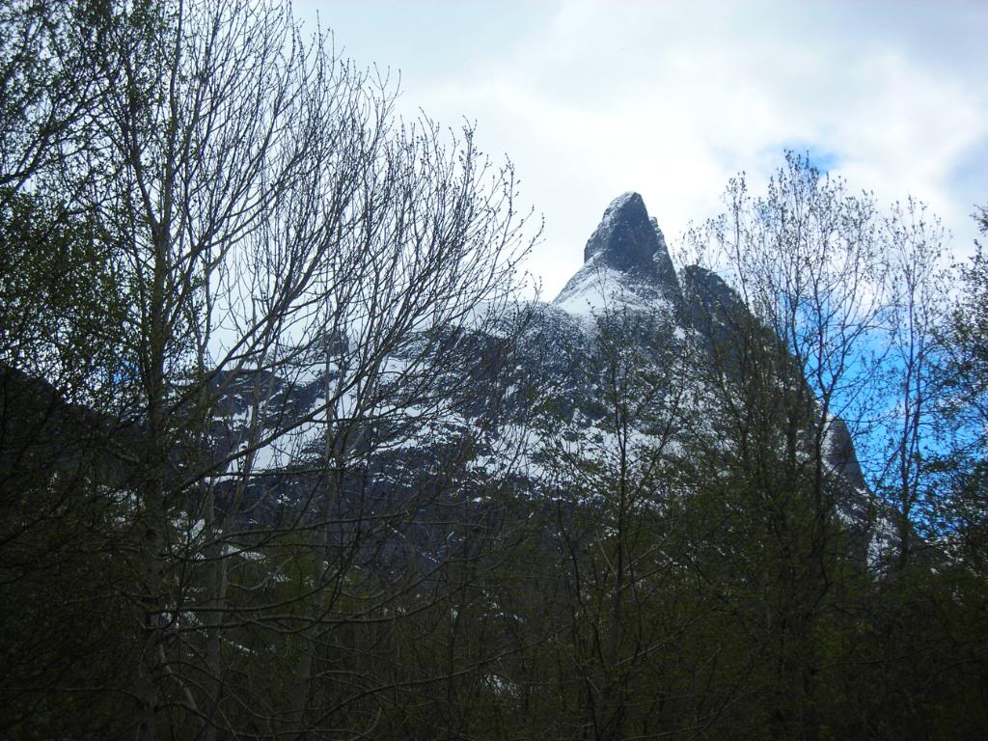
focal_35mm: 65
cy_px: 370
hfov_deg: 29.8
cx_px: 494
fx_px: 1855
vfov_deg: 22.6
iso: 50
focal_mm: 10.8
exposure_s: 1/131
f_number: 7.7
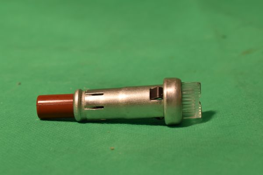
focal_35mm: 82
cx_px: 132
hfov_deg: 24.6
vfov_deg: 16.6
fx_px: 603
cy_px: 88
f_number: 11
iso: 560
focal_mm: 55
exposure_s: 1/100
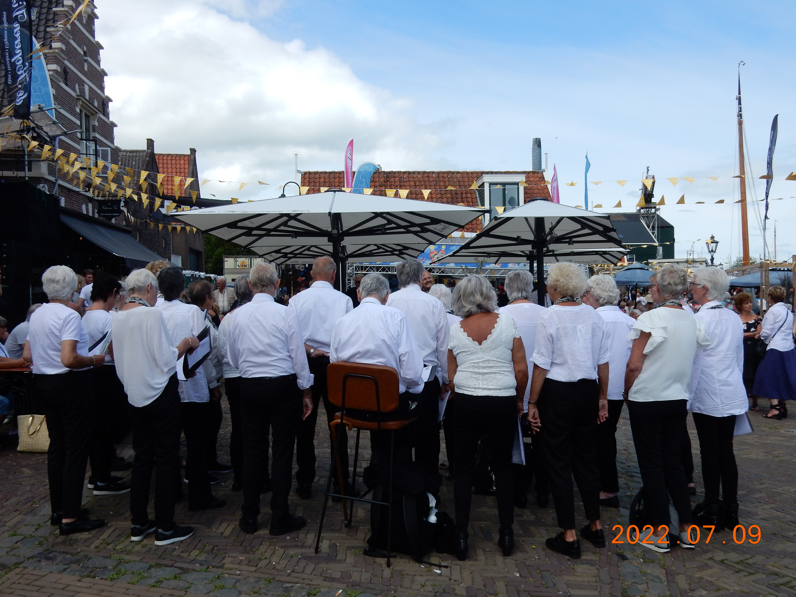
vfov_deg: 46.8
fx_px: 690
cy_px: 298
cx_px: 398
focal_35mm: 30
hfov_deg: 60.0
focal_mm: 5.4
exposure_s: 1/1000
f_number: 4
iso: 125
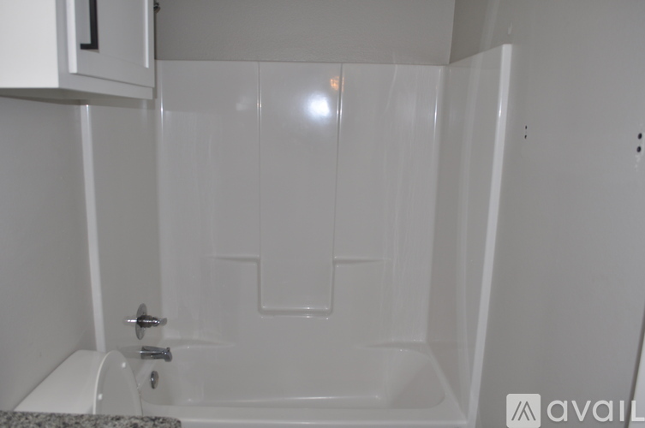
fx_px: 483
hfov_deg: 67.4
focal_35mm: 27
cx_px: 322
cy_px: 214
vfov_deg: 47.8
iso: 200
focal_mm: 18
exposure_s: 1/30
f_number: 5.6
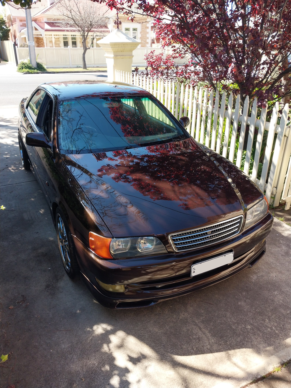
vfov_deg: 67.3
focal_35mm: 26
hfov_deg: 53.1
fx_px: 291
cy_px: 194
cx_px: 146
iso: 20
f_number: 1.8
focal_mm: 4
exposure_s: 1/30
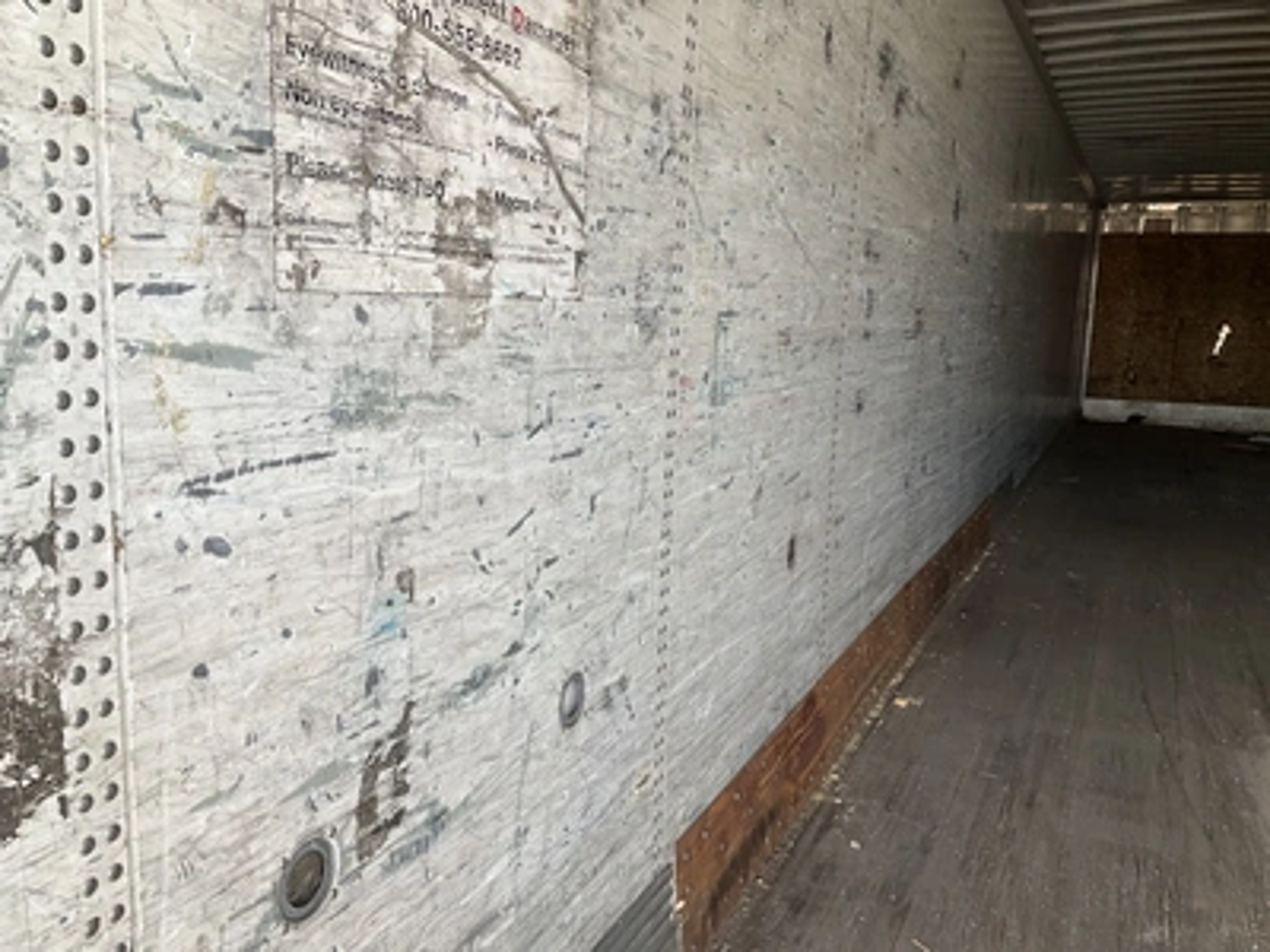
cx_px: 635
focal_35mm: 29
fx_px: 1064
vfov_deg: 48.2
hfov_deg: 61.7
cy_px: 476
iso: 25
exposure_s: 1/122
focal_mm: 3
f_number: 1.8
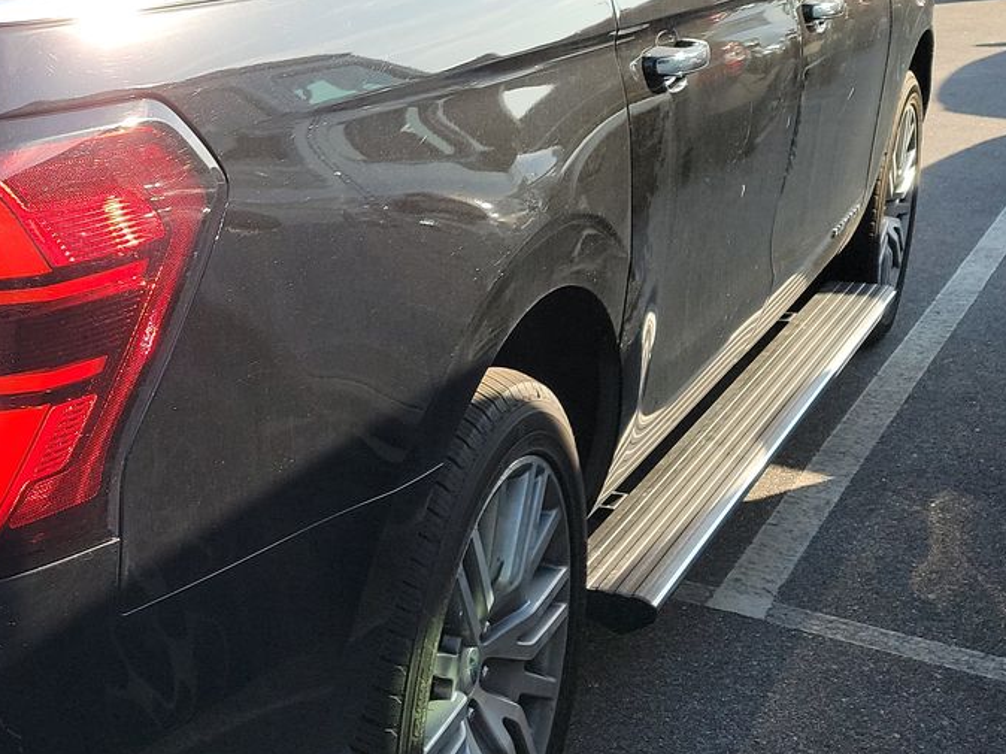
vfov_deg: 25.5
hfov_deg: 30.7
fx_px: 1656
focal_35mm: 57
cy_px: 245
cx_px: -63
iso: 50
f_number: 1.8
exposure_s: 1/378
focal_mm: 6.7
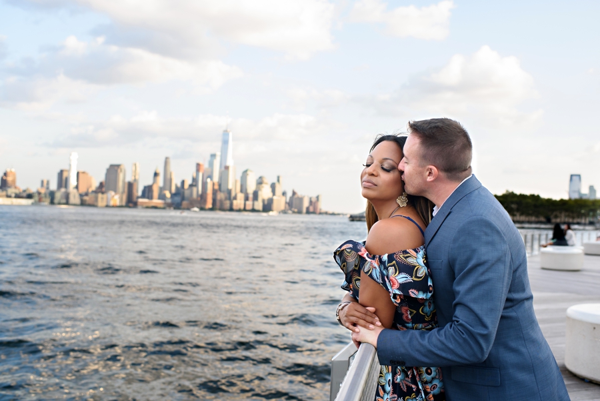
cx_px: 300
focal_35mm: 35
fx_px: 584
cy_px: 200
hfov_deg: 54.4
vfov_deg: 37.9
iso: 640
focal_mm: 35
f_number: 4
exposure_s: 1/800
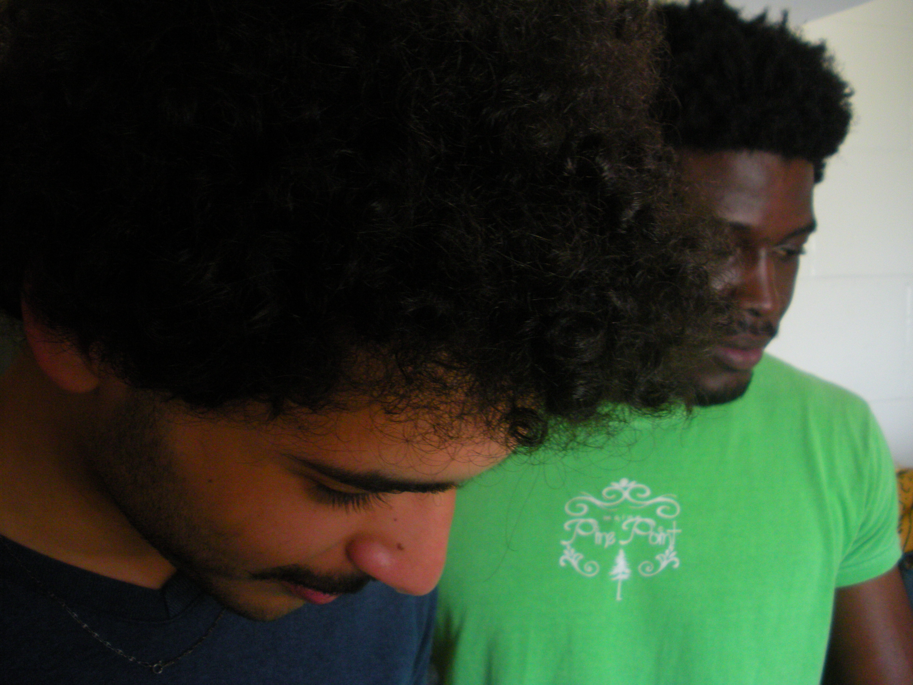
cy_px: 342
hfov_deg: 51.4
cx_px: 456
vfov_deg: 39.7
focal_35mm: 36
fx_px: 950
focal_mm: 6.3
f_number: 3.5
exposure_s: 1/77.2
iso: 221
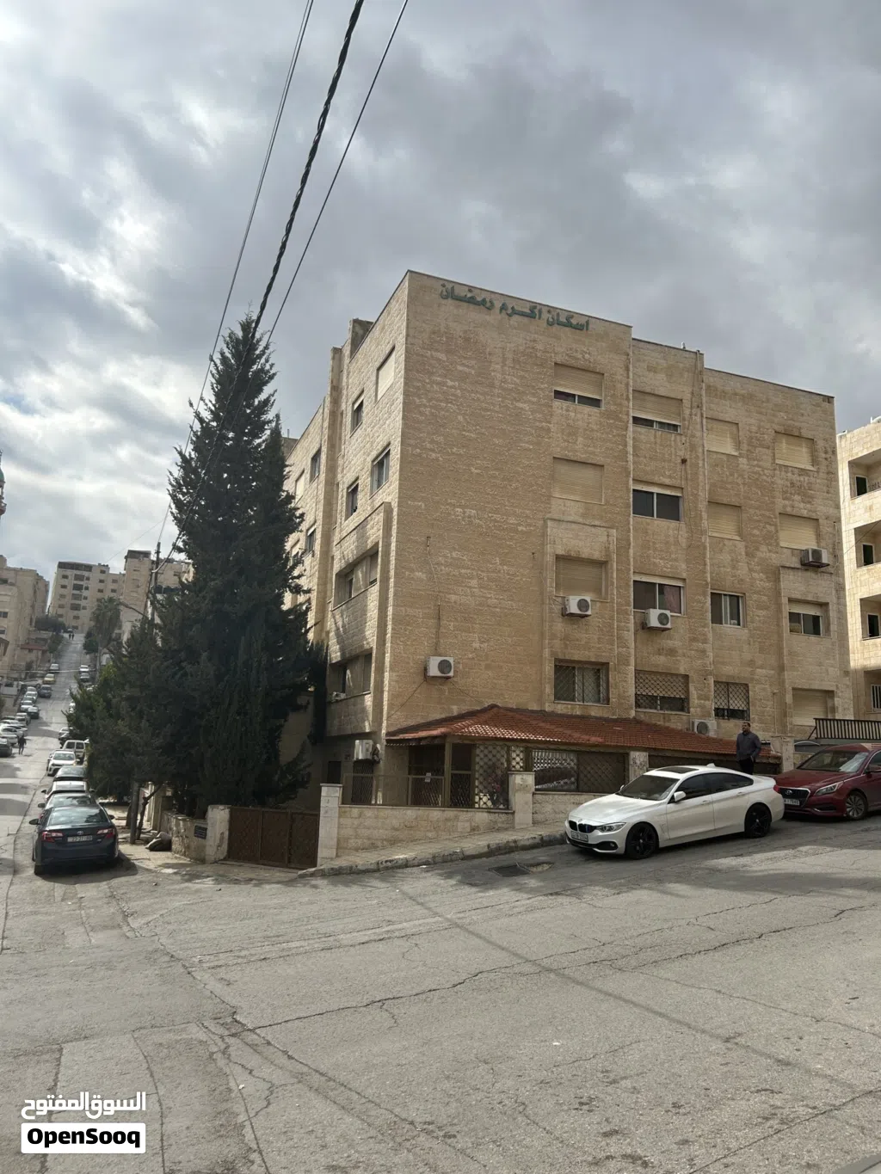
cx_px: 440
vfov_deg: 67.3
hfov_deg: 53.1
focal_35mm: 26
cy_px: 587
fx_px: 882
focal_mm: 5.7
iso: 50
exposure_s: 1/5882
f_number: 1.5
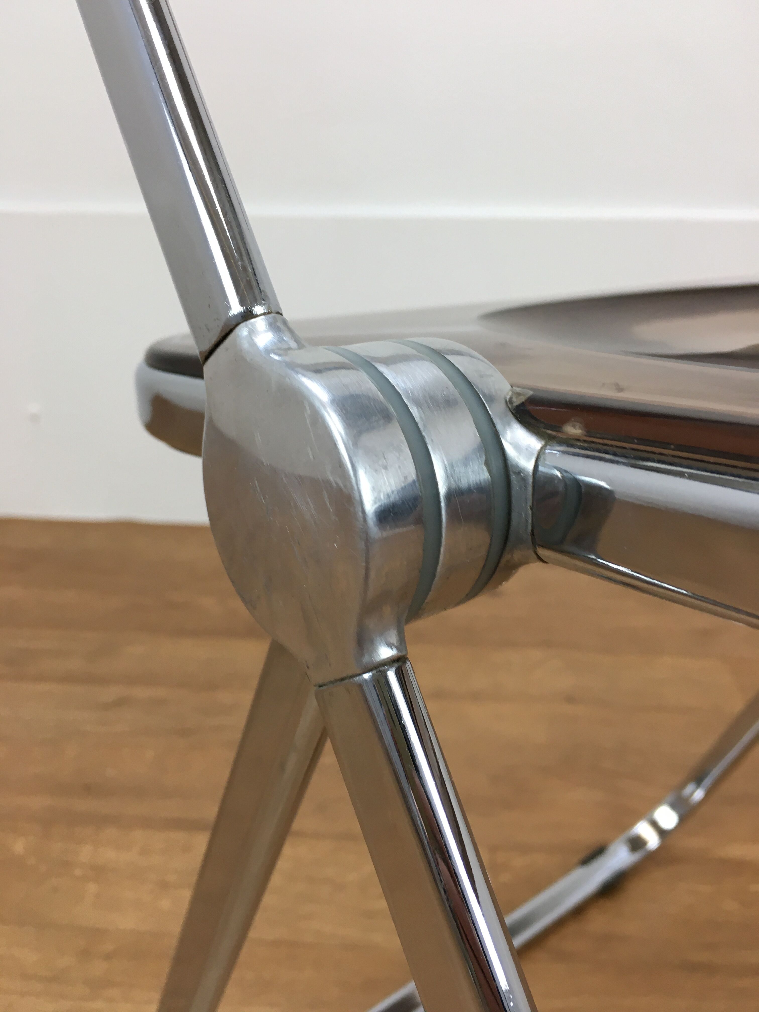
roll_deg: -1.8
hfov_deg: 48.2
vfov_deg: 61.7
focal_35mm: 29
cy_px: 506
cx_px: 380
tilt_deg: -19.5
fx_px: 848
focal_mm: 4.15
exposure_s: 1/33
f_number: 2.2
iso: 25
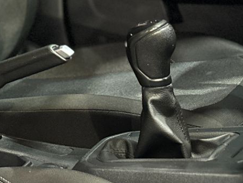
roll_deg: +1.7
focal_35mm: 102
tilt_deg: -12.9
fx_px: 716
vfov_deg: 14.3
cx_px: -183
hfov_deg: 16.4
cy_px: 7
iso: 1000
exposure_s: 1/40
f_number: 1.78
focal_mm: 6.86
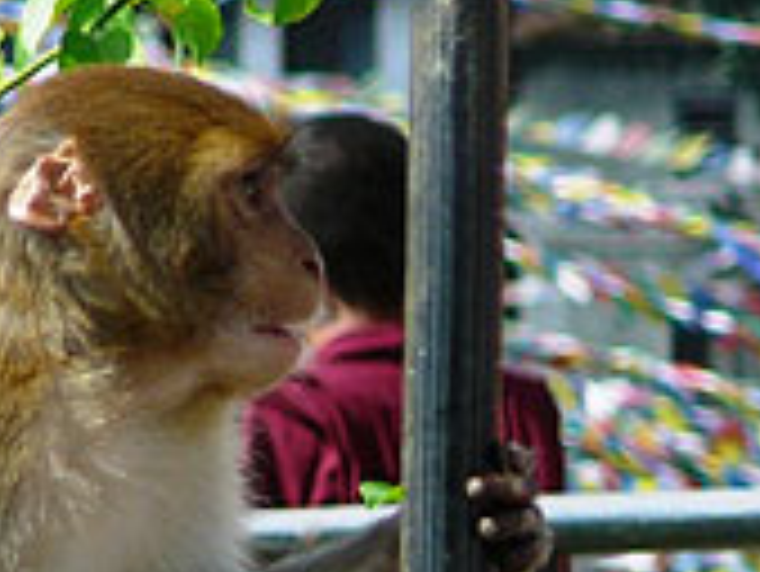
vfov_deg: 1.4
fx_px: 22806
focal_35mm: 1038
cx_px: 22
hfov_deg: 1.9
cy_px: 342
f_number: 4.1
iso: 80
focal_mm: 46.2
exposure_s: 1/500
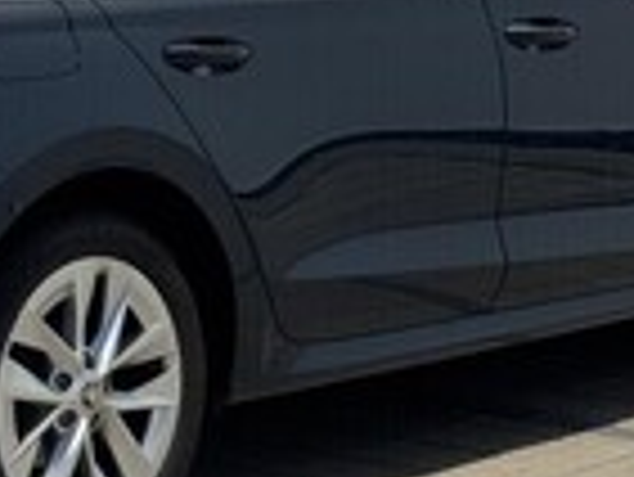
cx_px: 22
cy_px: 38
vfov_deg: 7.9
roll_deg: +0.2
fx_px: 3428
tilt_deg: -4.3
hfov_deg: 10.5
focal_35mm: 187
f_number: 1.78
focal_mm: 6.76
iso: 64
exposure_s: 1/10526
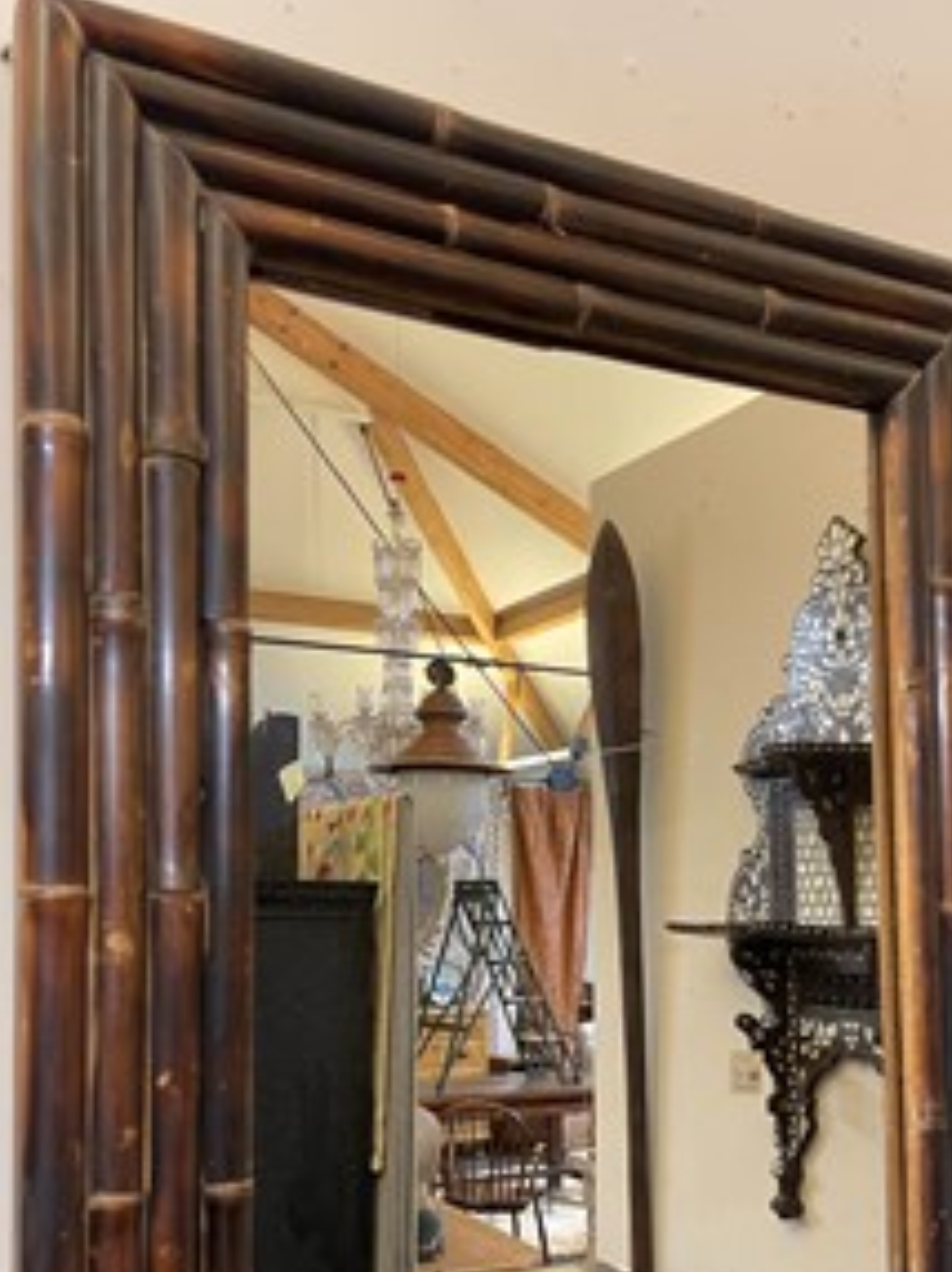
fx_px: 1285
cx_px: 507
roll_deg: +0.0
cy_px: 876
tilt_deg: +4.2
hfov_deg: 40.6
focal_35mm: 35
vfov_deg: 51.4
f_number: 1.6
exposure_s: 1/50
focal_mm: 5.1
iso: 250
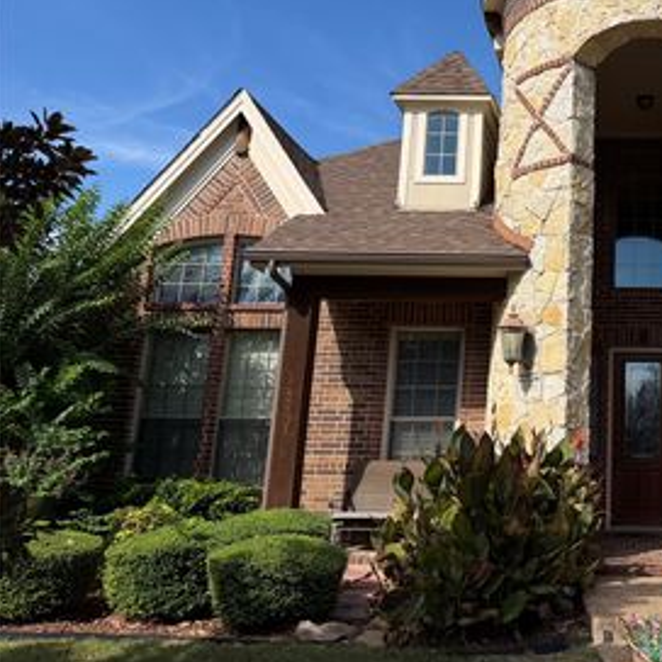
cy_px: 252
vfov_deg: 42.5
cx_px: 606
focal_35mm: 39
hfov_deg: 39.5
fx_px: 844
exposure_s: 1/4167
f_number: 1.78
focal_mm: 6.76
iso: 80
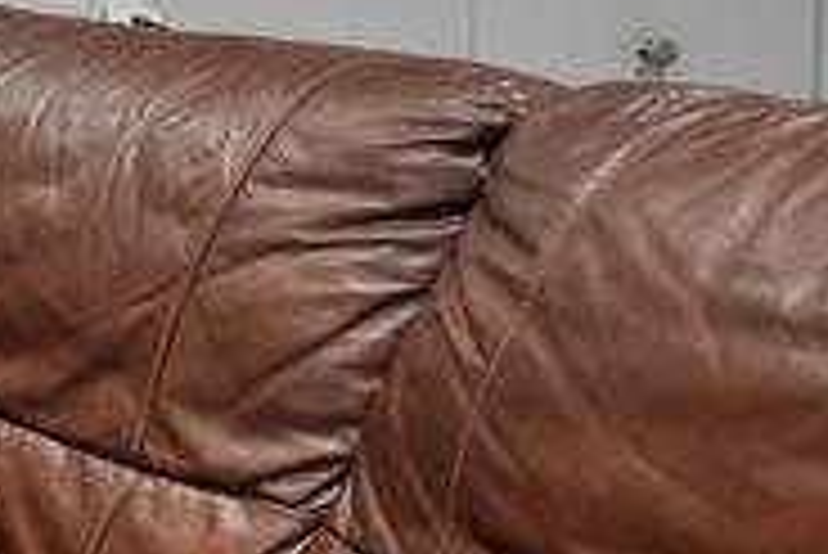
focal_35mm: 78
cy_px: -65
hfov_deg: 13.7
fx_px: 1795
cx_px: -1328
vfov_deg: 16.9
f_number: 7.1
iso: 160
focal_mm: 14
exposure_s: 1/2
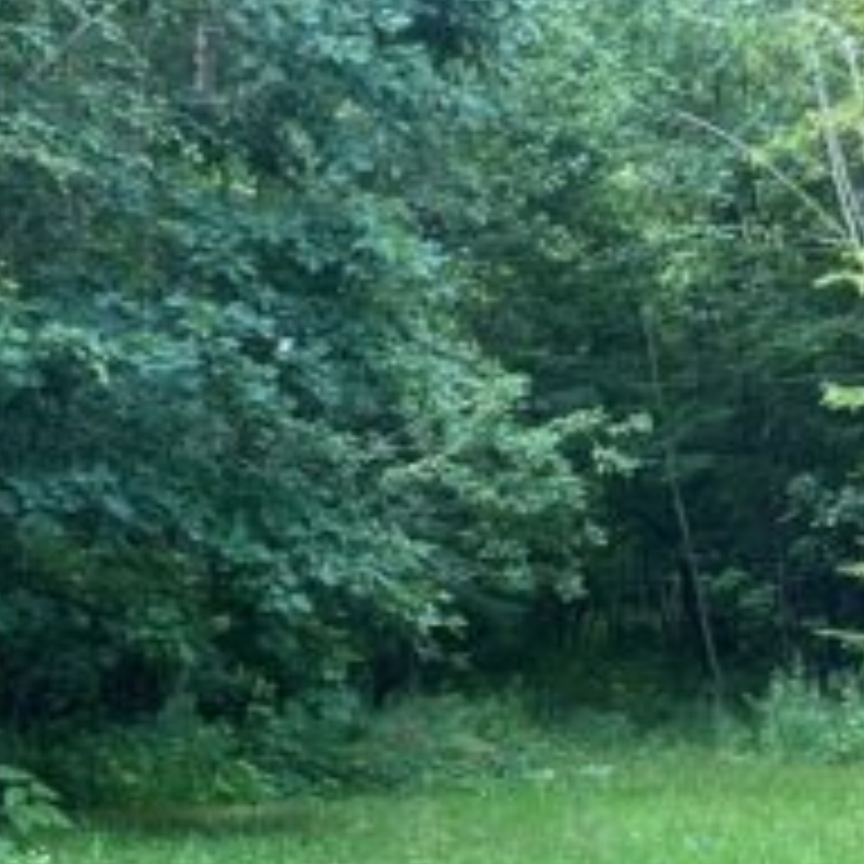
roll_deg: +1.4
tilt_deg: +1.7
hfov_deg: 13.6
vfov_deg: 13.6
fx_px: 3615
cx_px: 686
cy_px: 549
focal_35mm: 128
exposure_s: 1/380
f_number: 1.5
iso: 50
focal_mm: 5.7
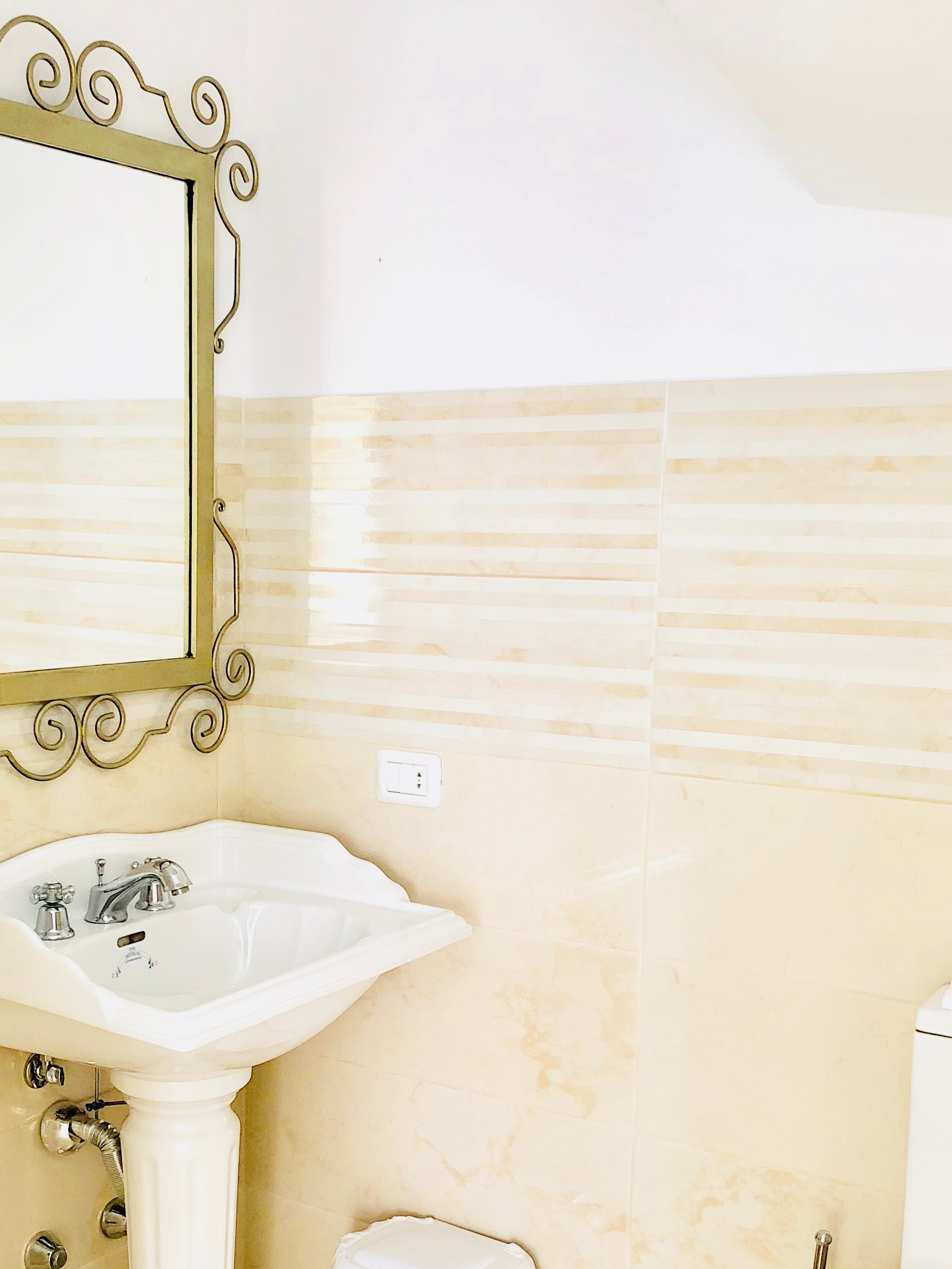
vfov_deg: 40.8
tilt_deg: -10.9
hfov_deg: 31.3
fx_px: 1686
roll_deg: -1.0
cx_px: 322
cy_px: 833
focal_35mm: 46
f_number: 1.8
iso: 32
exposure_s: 1/33
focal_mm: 3.99
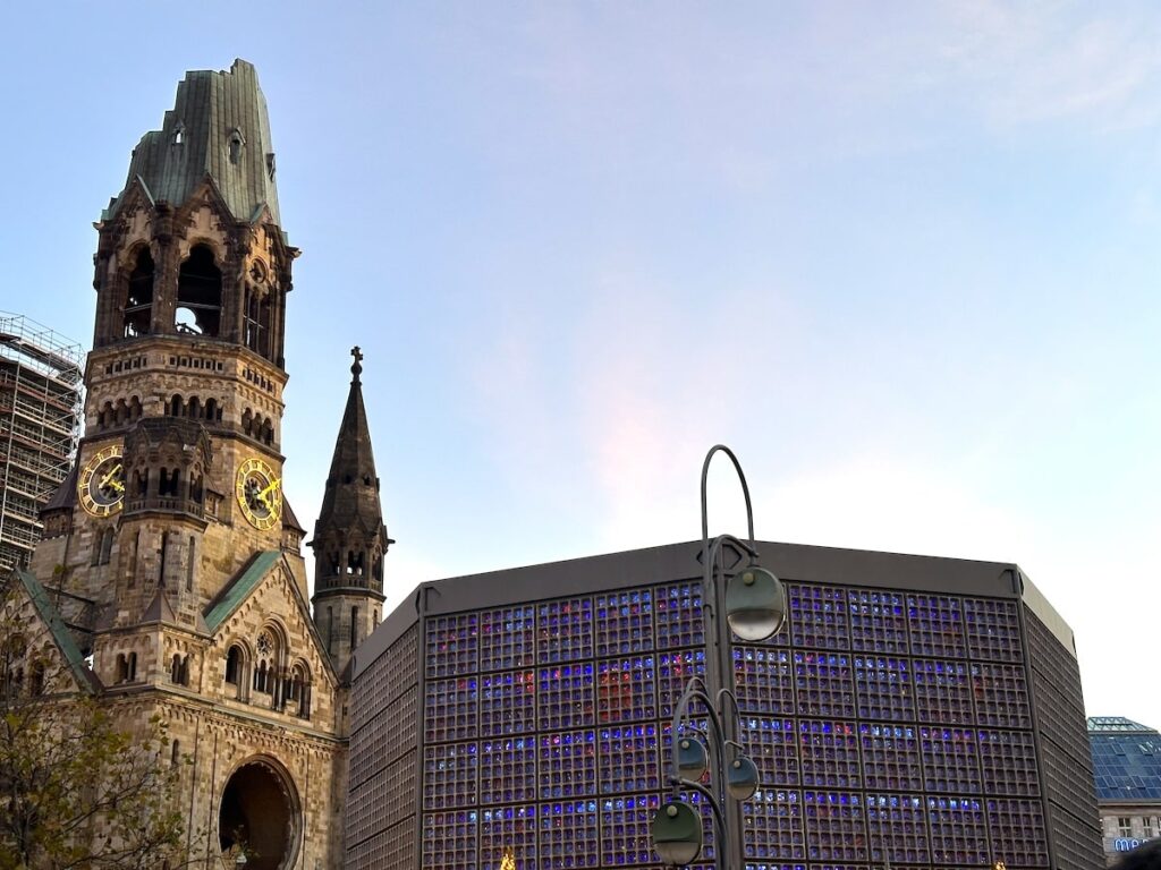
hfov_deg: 39.7
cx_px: 580
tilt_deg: +20.3
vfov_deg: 30.3
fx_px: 1610
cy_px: 435
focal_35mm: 48
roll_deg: +1.3
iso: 80
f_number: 1.78
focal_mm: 6.86
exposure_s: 1/100
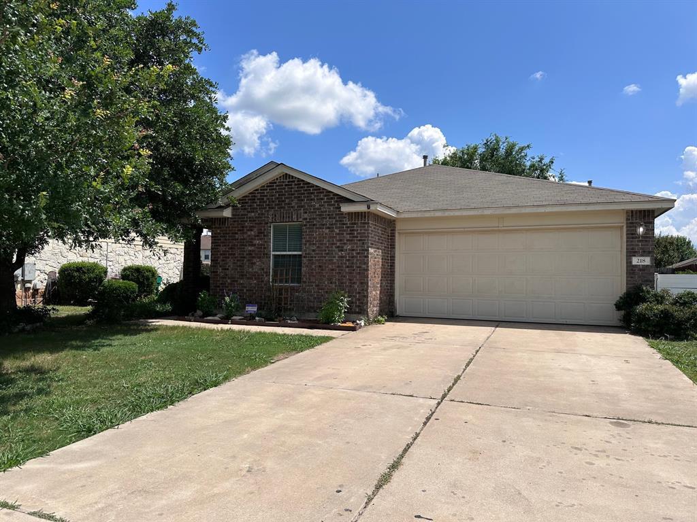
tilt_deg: +1.4
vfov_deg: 56.8
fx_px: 483
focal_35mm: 24
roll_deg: -1.4
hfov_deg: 71.6
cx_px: 348
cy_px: 261
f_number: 1.78
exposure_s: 1/6623
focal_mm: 6.86
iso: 80
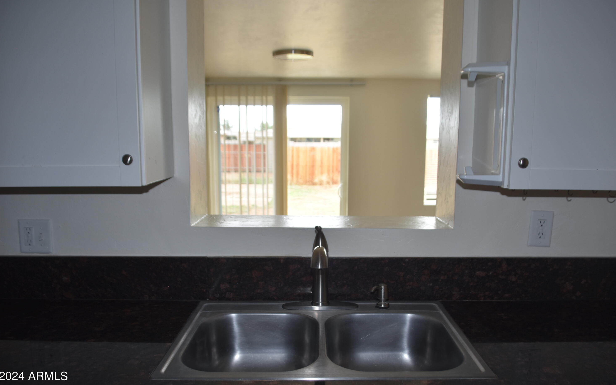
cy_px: 186
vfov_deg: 44.5
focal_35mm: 28
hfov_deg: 66.5
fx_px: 470
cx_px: 311
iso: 200
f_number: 4
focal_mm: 18
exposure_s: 1/60
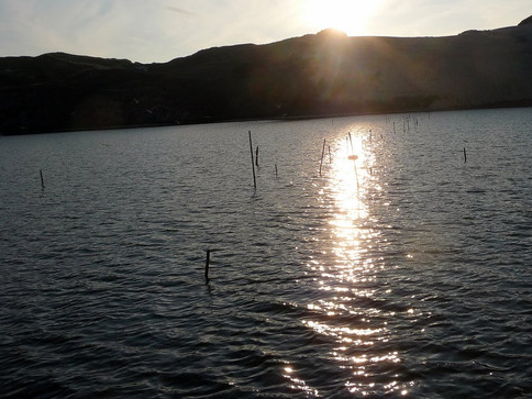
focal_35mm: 37
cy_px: 159
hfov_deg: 49.6
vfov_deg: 38.5
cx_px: 337
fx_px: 569
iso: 100
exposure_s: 1/640
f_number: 8
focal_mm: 4.7
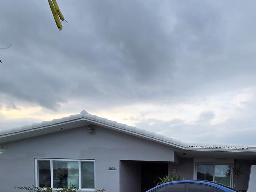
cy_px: 201
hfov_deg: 55.1
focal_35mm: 29
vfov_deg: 40.7
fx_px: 215
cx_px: 221
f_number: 2.2
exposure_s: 1/120
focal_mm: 2.2
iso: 80
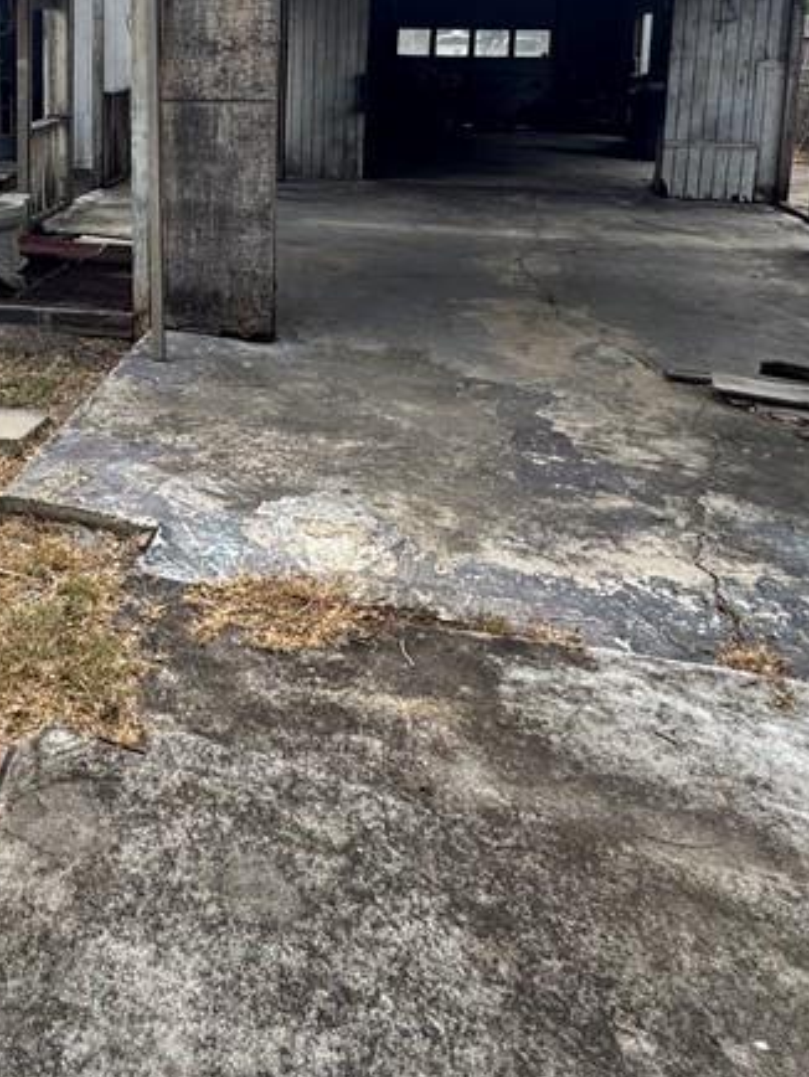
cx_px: 40
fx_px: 1027
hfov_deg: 39.0
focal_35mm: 33
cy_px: 179
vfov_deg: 51.0
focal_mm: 2.22
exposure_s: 1/346
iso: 40
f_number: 2.2
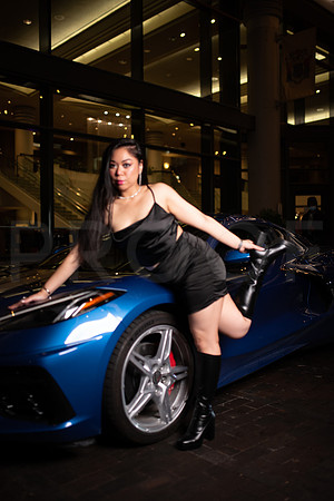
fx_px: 487
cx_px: 167
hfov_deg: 37.9
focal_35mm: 35
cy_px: 250
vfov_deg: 54.4
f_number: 1.4
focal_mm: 35
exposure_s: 1/640
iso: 500
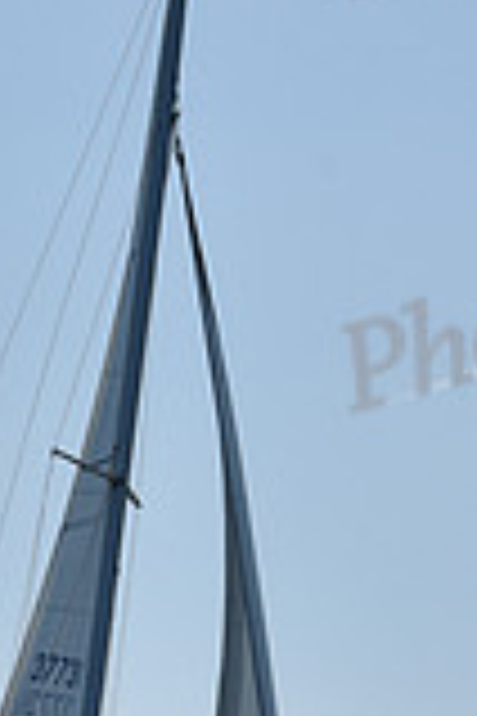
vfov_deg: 8.0
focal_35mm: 256
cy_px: 594
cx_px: 110
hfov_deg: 5.4
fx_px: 5088
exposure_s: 1/1600
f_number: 9
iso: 250
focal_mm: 70
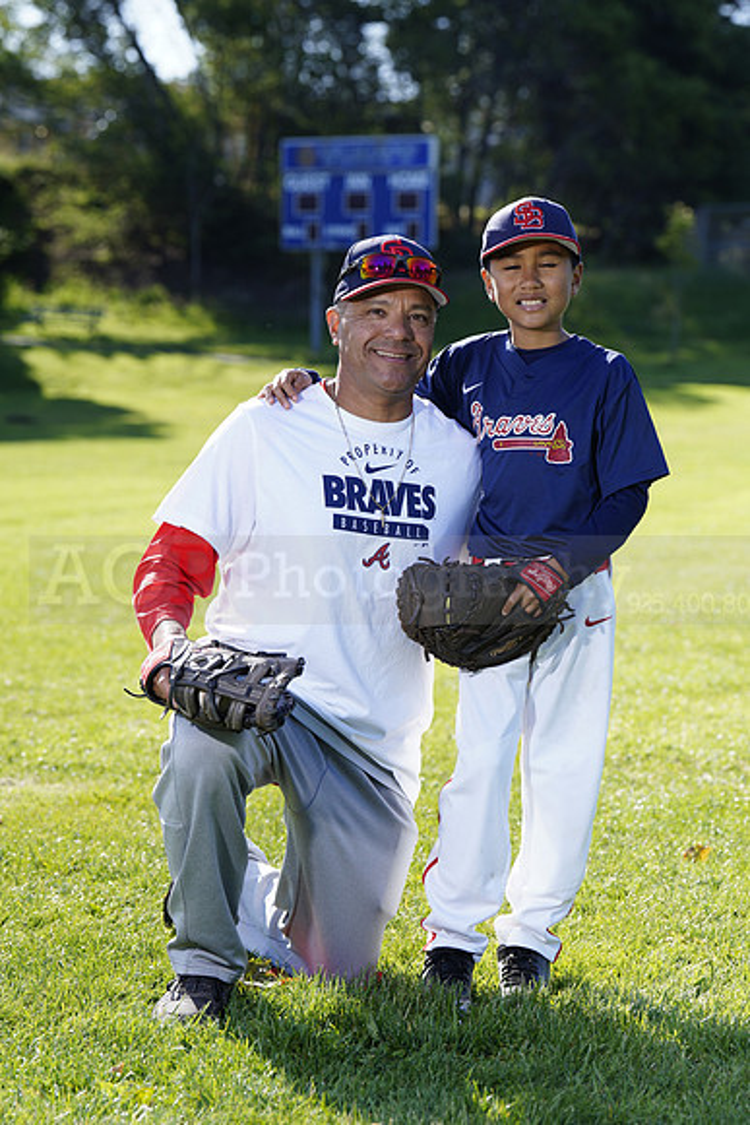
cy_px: 562
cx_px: 375
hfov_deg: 13.4
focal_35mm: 102
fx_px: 3185
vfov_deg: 20.0
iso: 100
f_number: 5
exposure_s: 1/250
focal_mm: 102
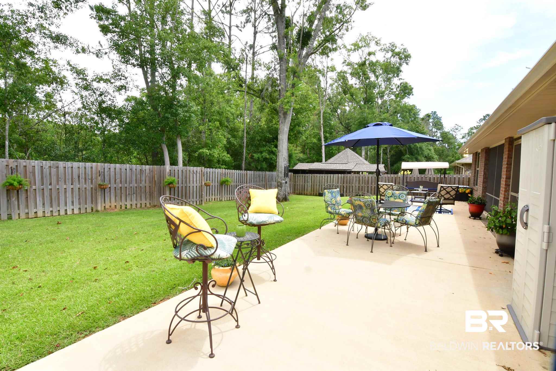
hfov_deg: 95.0
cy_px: 186
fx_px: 255
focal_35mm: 16
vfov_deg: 72.0
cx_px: 278
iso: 640
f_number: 19
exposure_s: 1/90
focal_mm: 11
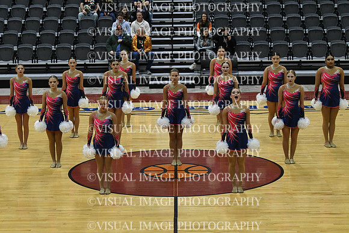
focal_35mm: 105
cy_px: 116
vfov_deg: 13.0
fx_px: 1018
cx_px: 174
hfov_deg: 19.5
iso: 4000
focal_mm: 70
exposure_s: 1/500
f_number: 4
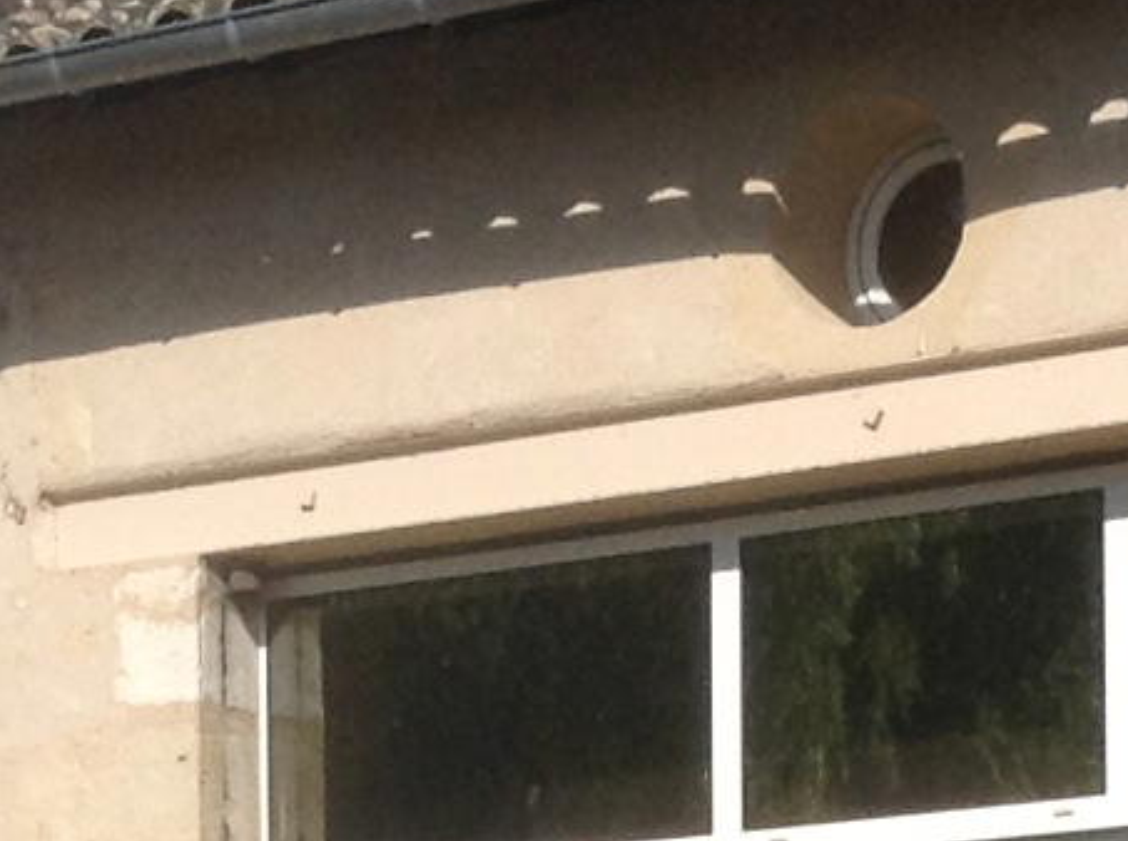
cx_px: 473
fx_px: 6147
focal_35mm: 189
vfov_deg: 7.7
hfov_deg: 10.5
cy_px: 1262
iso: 25
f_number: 2.4
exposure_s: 1/1812
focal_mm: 3.3
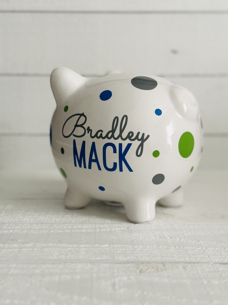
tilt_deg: -9.7
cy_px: 152
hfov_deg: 30.3
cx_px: 114
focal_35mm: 48
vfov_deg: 39.7
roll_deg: +0.2
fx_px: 422
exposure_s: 1/60
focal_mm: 6.86
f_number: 1.78
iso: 125
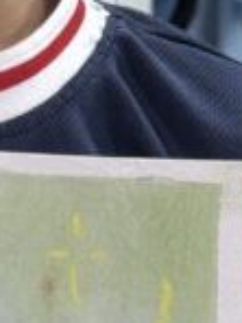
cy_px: 133
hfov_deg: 4.6
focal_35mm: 325
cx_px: 9
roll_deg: +1.7
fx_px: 3029
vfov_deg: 6.1
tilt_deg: -17.0
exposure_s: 1/50
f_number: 1.78
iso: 100
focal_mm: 6.76
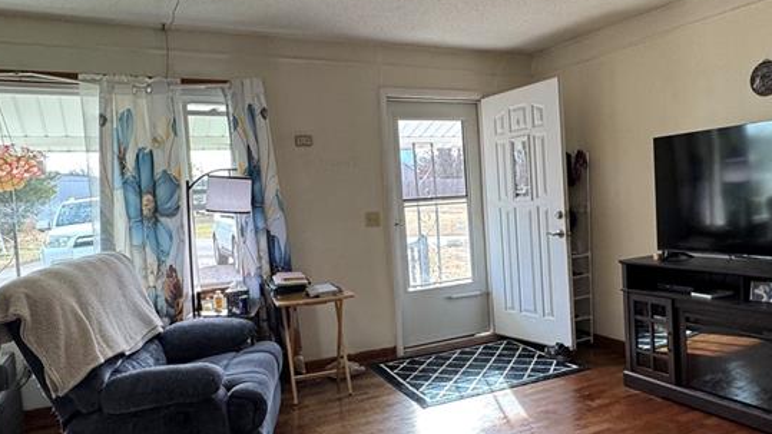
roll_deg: +2.7
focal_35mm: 29
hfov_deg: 65.5
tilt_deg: -2.7
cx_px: 463
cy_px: 231
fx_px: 594
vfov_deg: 40.1
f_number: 2.2
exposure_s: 1/120
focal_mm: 2.22
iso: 125
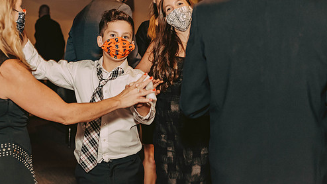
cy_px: 70
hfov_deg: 26.5
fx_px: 694
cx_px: 174
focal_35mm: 80
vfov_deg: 15.1
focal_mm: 65
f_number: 4.5
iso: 1250
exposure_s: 1/125
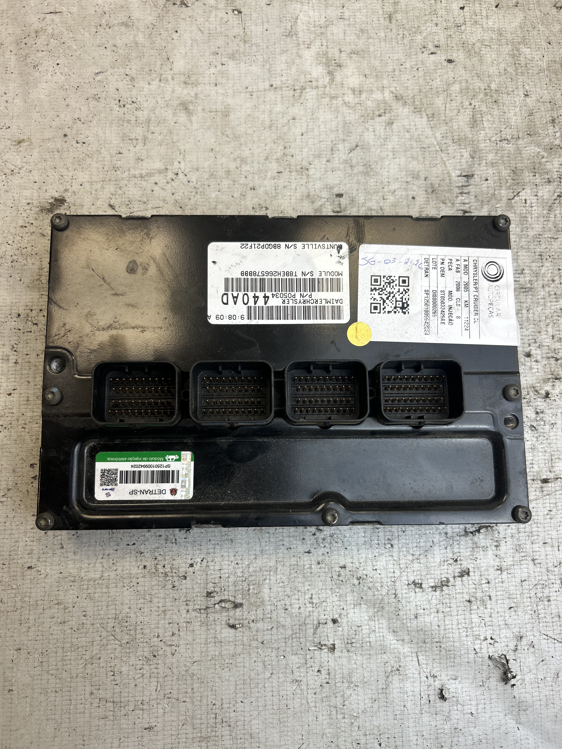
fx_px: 563
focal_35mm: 26
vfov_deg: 67.3
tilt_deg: -79.5
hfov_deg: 53.1
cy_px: 374
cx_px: 281
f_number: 1.5
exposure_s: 1/354
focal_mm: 5.7
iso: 50
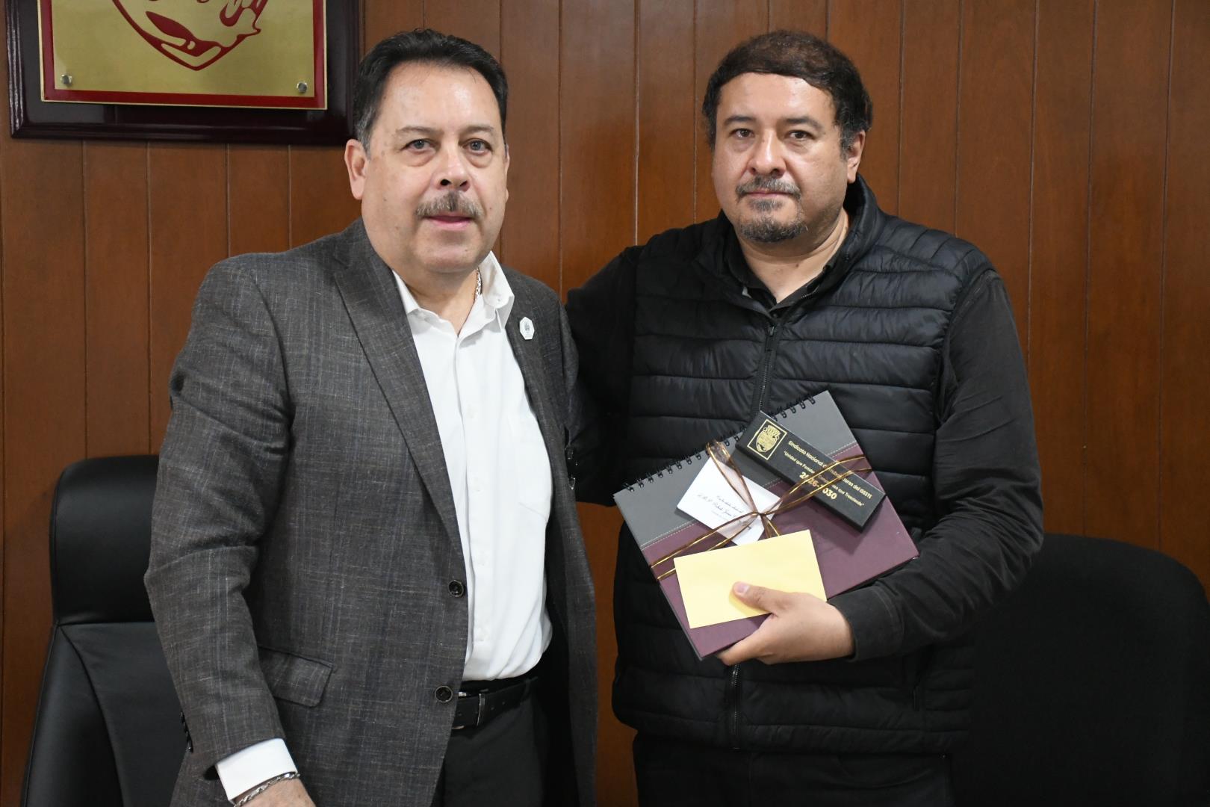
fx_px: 2621
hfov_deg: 26.0
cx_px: 605
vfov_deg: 17.5
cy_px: 404
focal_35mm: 78
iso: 5000
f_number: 5.6
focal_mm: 52
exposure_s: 1/100
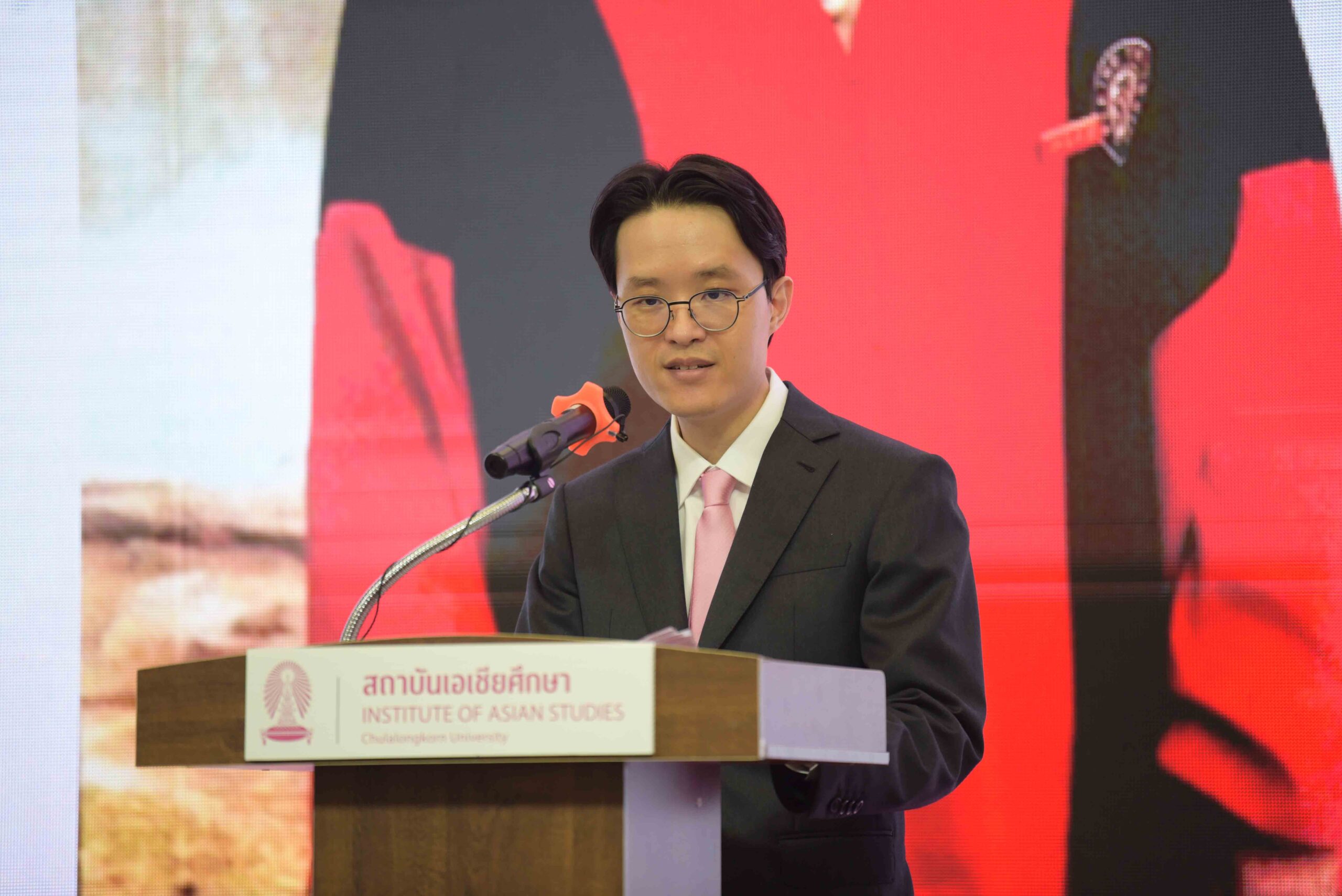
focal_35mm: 200
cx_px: 671
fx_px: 7458
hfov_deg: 10.3
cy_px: 448
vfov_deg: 6.9
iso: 1250
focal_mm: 200
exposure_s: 1/400
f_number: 2.8
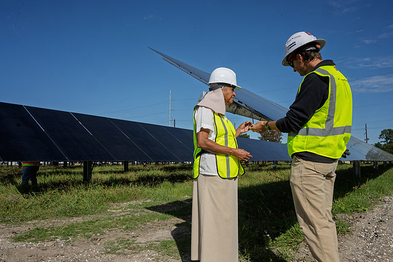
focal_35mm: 28
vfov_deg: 46.4
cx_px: 196
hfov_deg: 65.5
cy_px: 131
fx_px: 306
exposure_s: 1/320
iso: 200
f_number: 16
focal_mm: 28
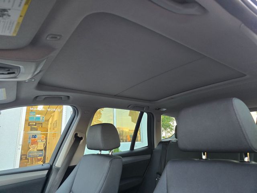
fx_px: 171
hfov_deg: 73.9
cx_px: 128
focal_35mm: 23
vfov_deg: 58.9
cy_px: 96
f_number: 1.7
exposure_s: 1/120
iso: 500
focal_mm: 6.3
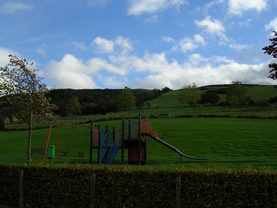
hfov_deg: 49.0
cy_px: 104
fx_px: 304
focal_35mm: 38
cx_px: 138
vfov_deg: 37.7
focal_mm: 5.8
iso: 50
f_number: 5.6
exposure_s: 1/262
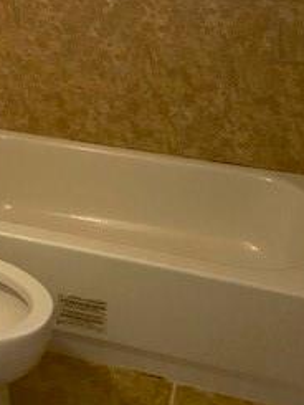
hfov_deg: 21.3
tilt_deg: -11.5
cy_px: -5
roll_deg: -1.6
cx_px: 55
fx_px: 796
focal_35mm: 68
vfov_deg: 26.9
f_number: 1.8
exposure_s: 1/60
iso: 400
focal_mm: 4.25
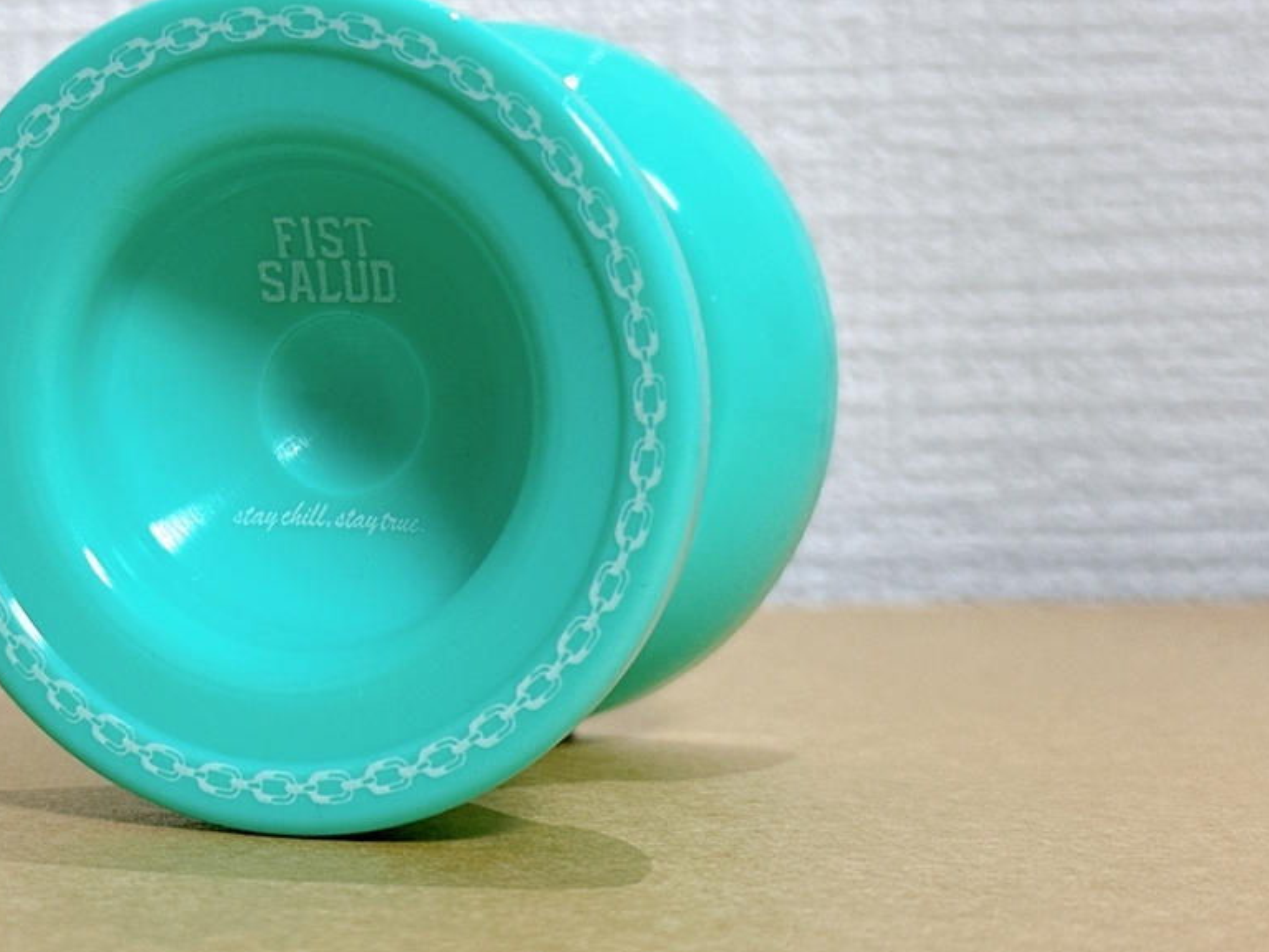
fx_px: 2749
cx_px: 311
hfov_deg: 25.7
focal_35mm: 75
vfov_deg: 19.6
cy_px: 398
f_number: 1.78
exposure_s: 1/100
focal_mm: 6.86
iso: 80
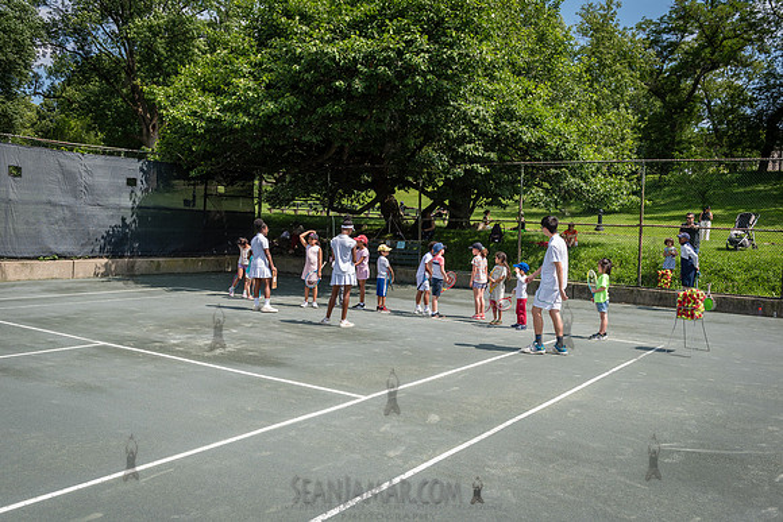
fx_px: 701
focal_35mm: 32
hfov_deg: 58.4
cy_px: 261
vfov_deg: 40.9
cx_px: 392
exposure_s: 1/800
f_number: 6.3
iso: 250
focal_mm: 32
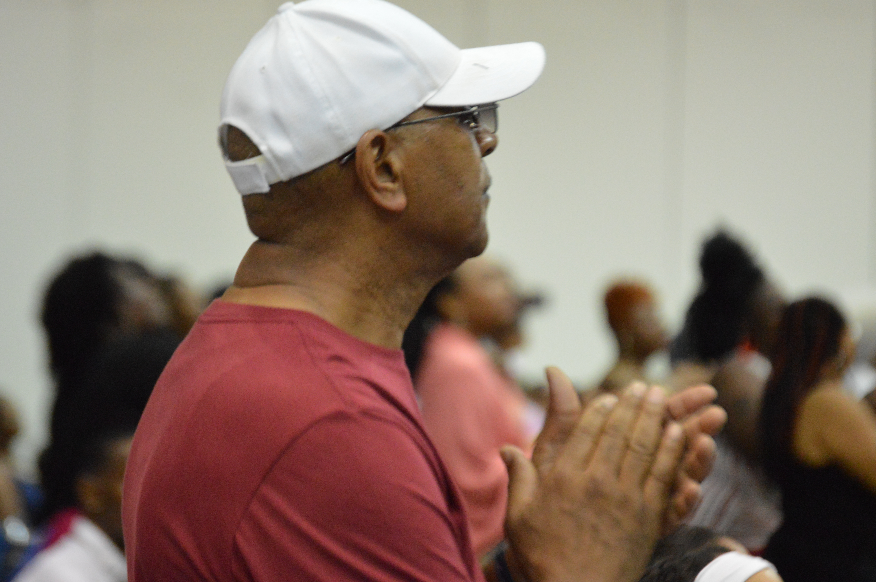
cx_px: 494
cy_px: 309
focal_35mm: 281
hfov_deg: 7.3
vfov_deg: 4.9
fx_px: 6821
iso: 3200
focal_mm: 165
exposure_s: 1/200
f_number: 5.3
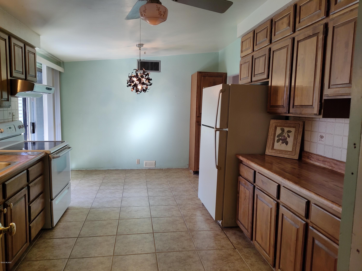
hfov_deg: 65.3
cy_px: 136
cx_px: 181
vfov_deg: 51.4
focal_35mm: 27
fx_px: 282
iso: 113
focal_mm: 4.71
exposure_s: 1/50
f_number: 1.79
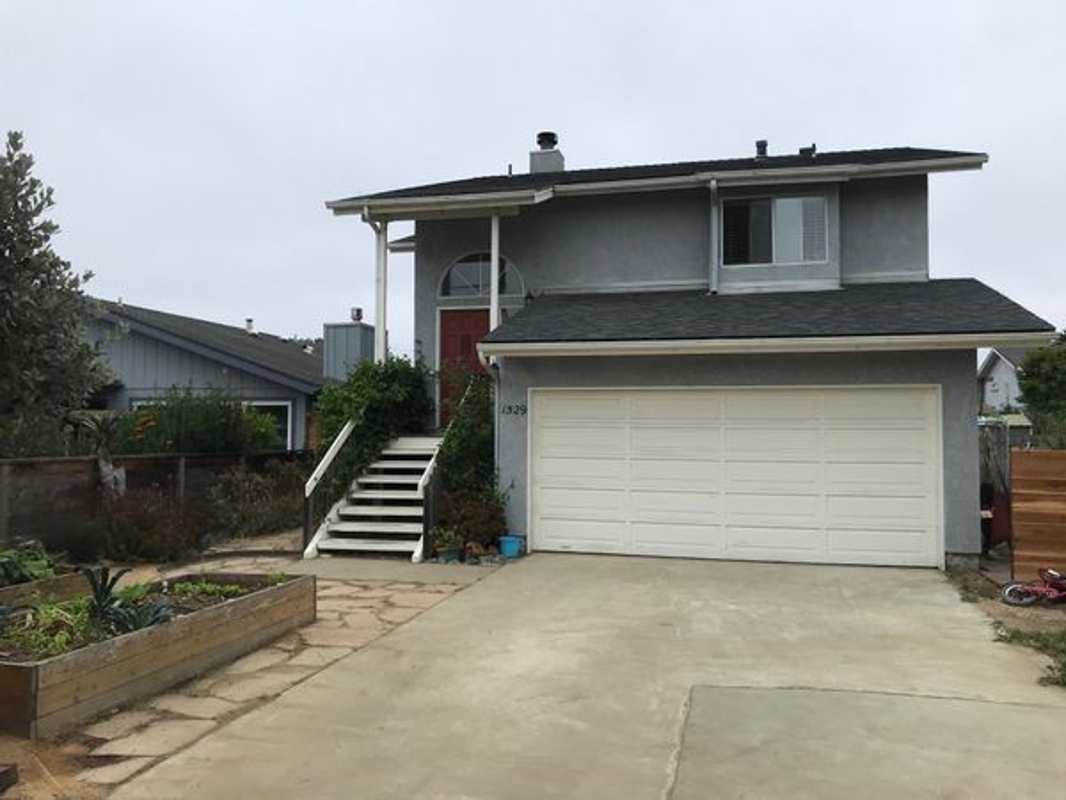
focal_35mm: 28
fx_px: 862
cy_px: 400
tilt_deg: +3.5
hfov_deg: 63.4
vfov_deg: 49.7
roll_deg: +1.1
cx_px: 533
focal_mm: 3.99
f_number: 1.8
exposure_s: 1/1041
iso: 20
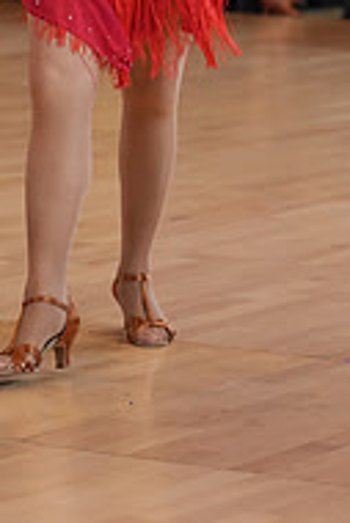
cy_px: -195
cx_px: 4
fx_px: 3508
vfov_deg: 8.4
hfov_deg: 5.7
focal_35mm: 241
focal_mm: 79
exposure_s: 1/500
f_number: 3.5
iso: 2500
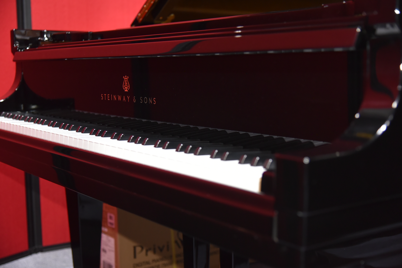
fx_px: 581
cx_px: 201
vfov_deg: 26.0
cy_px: 134
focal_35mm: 52
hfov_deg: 38.2
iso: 2200
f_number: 4
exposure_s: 1/60
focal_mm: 52
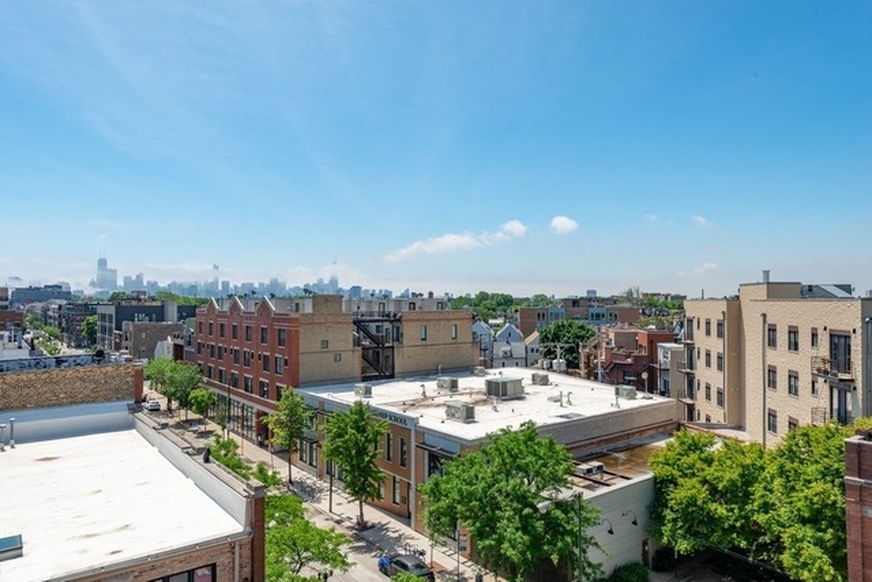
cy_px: 291
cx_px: 436
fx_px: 581
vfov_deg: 53.2
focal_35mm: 24
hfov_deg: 73.7
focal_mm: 24
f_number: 8
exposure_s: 1/400
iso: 100
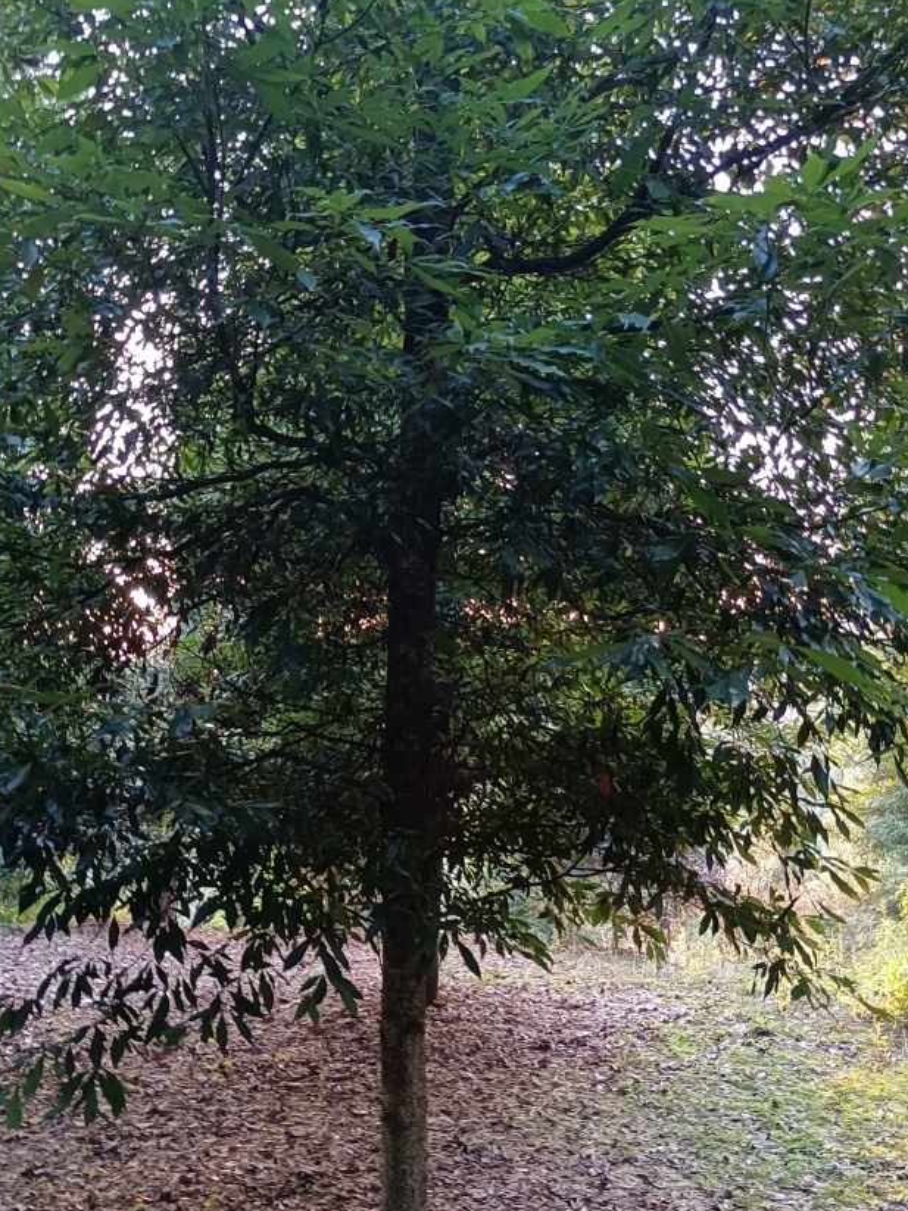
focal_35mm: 35
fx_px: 1224
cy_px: 676
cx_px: 412
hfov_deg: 40.7
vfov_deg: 52.5
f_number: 1.9
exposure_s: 1/33.3
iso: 679
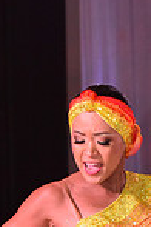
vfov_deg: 6.1
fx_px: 2108
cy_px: 352
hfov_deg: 4.1
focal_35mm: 335
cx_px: 192
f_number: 6.3
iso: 2500
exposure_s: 1/320
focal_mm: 85
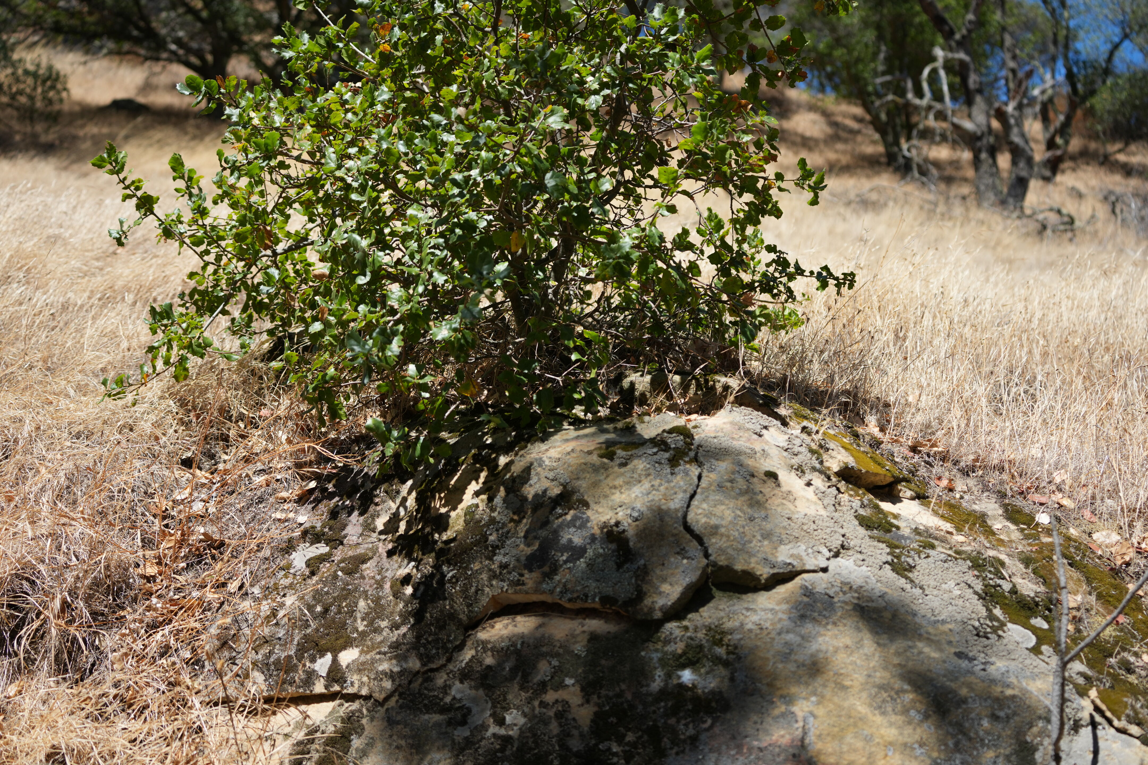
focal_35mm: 53
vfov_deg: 25.5
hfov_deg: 37.5
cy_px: 382
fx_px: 1690
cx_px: 574
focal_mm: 53
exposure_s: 1/1250
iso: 320
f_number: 4.5
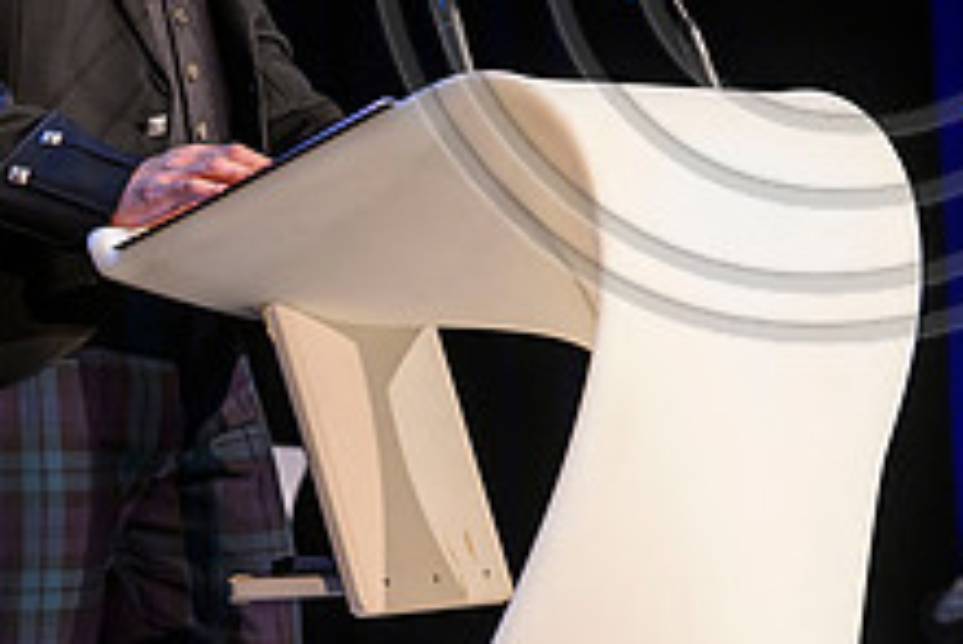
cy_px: -107
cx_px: 819
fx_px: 5514
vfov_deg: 6.6
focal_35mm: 206
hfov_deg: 9.9
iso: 1600
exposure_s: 1/160
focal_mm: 78
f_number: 3.2
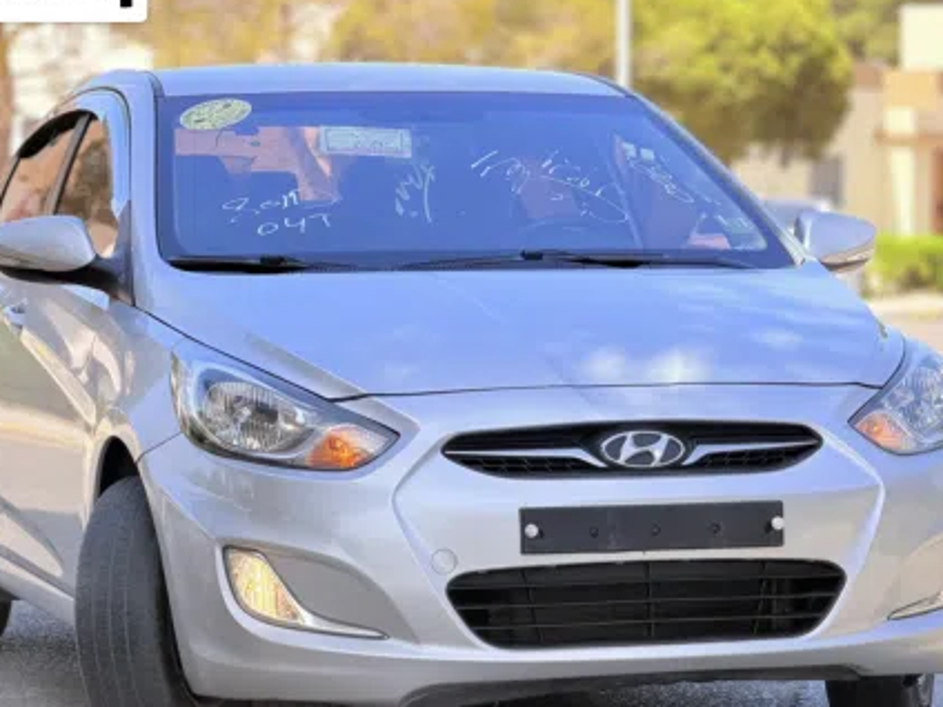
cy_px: 342
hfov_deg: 13.1
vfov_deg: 9.8
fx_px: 4114
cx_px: 483
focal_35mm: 151
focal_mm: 16.89
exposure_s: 1/638
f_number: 2.8
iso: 50
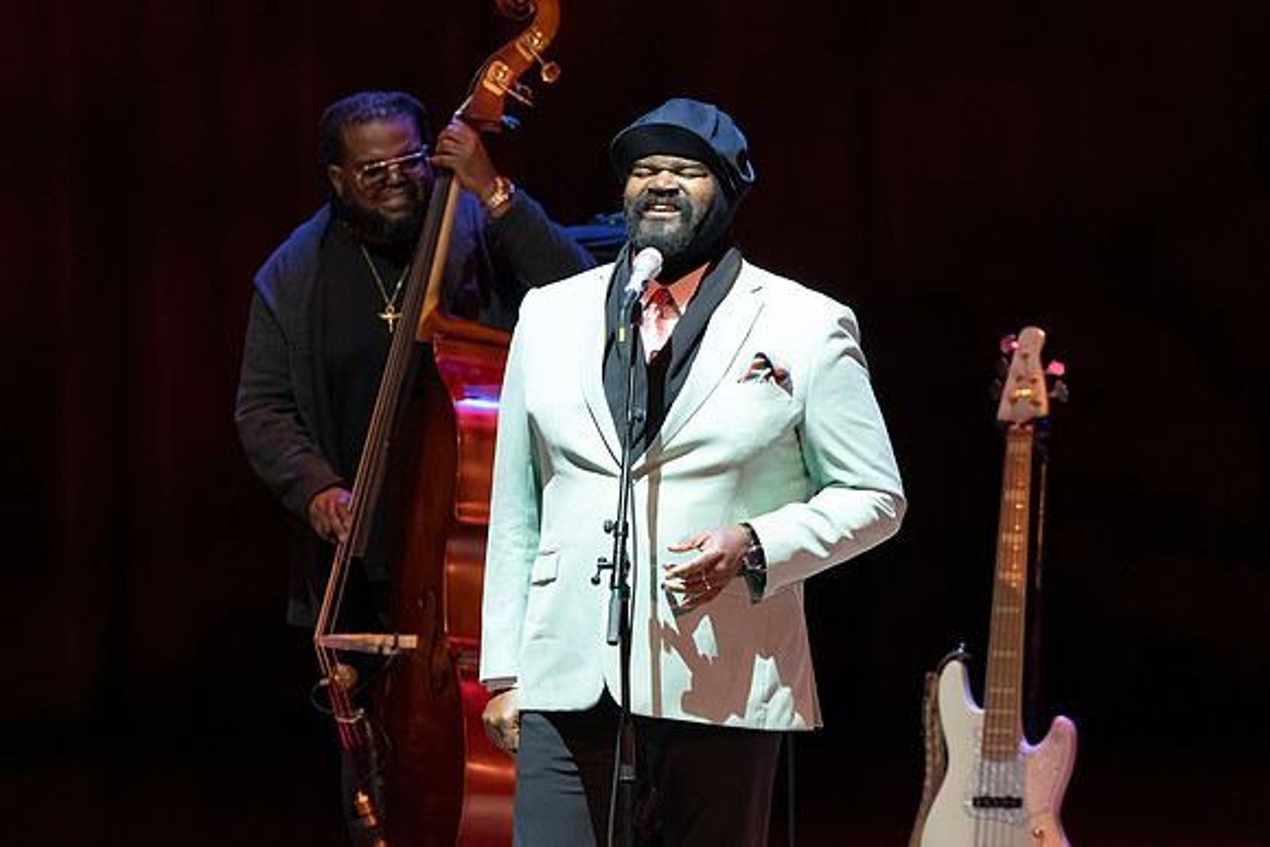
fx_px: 18621
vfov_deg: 2.6
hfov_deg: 3.9
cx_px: 557
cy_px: 674
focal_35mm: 528
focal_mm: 330
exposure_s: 1/250
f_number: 7.1
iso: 6400
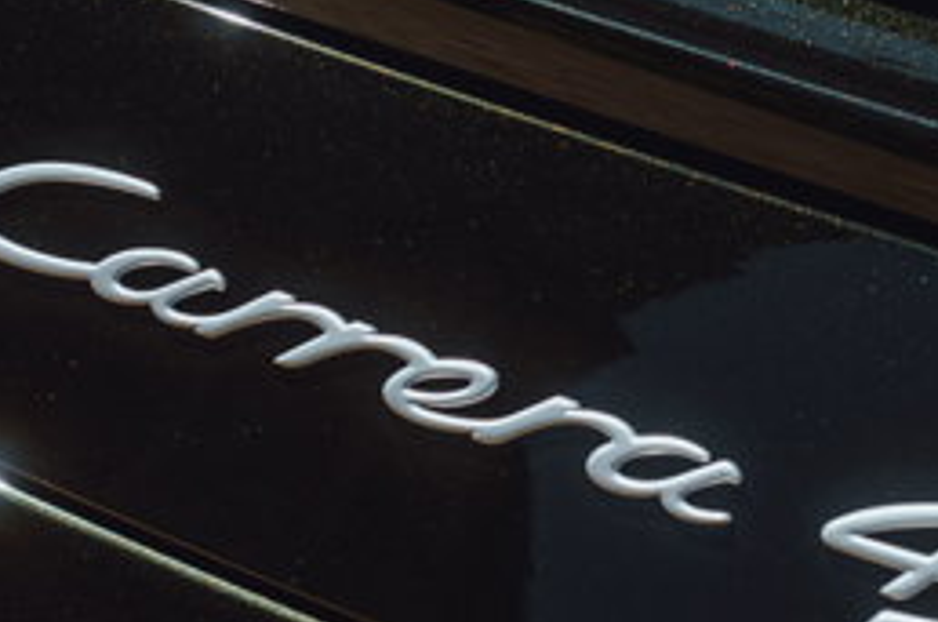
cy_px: -107
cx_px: 378
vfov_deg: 9.1
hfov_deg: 13.8
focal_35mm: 149
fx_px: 3875
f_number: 5.6
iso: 100
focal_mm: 50
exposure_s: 1/80
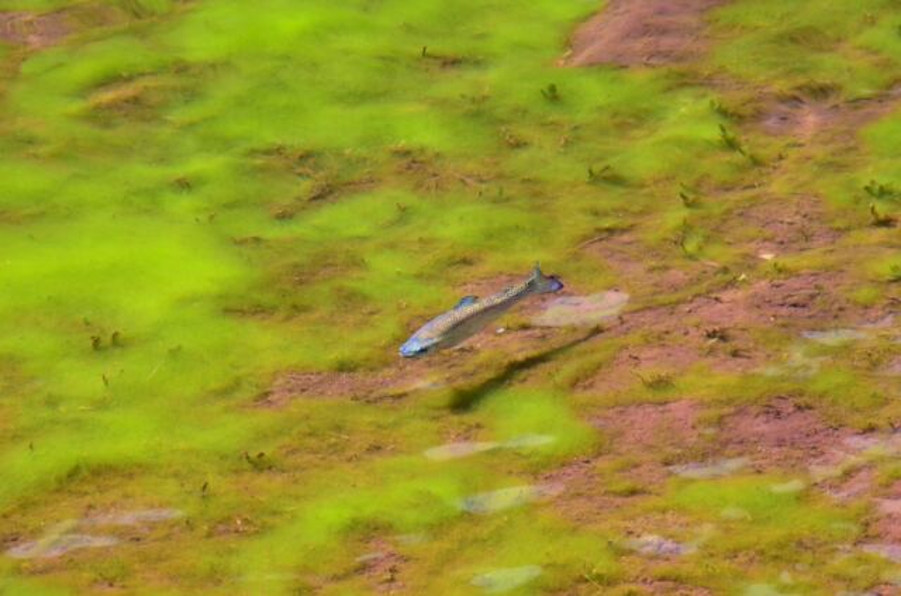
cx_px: 450
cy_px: 298
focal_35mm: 300
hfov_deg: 6.9
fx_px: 7488
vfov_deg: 4.6
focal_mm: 200
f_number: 16
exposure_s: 1/40
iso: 200
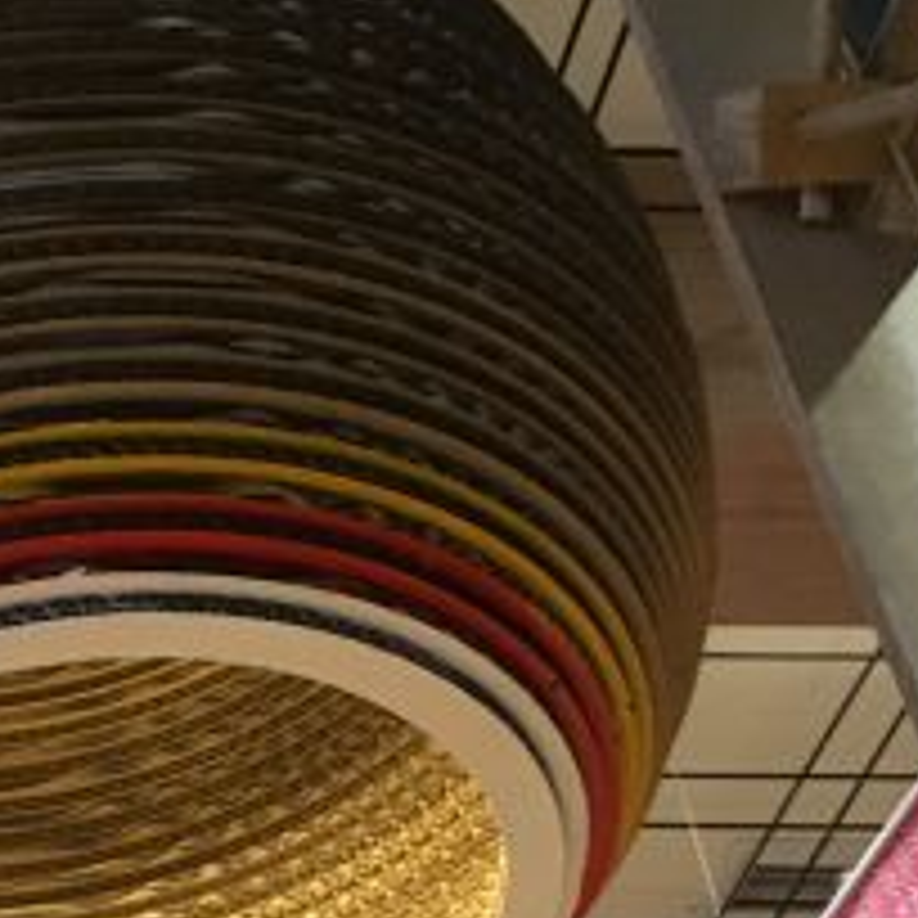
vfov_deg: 19.2
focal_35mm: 88
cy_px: 925
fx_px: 2640
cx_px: -320
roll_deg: +2.8
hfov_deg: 18.2
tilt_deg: +37.8
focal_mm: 4.15
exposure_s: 1/17
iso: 250
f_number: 2.2
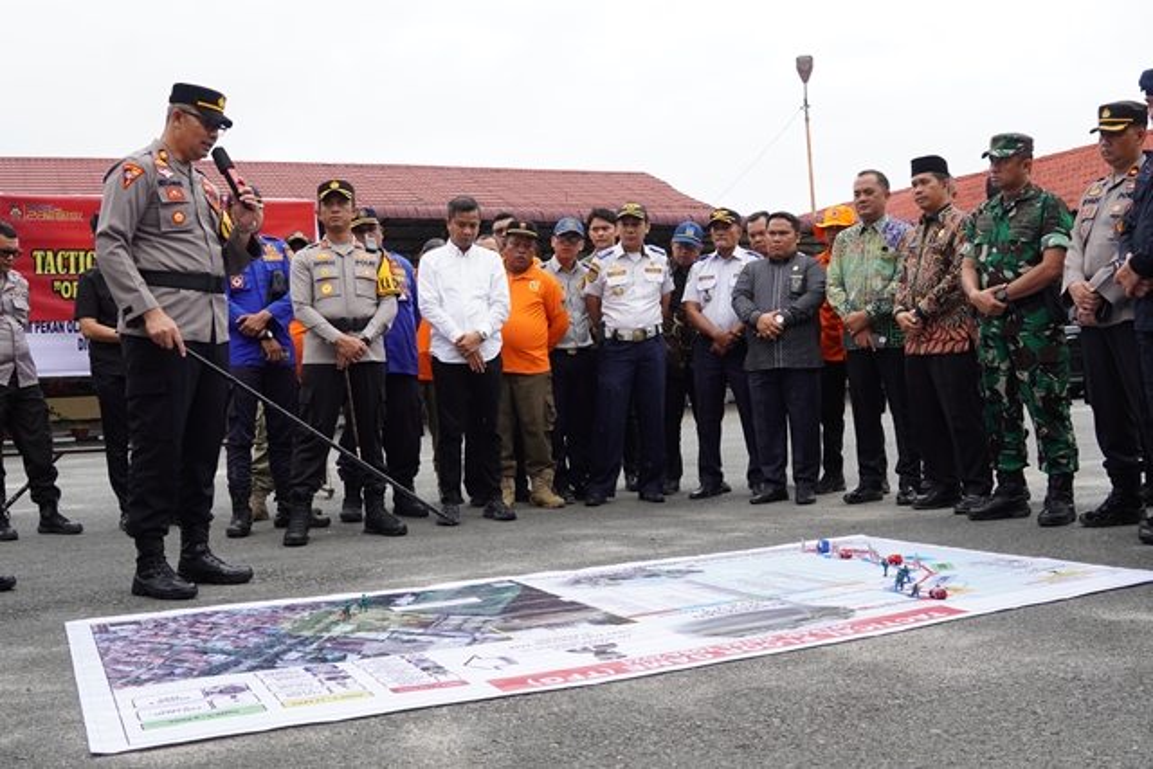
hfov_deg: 53.1
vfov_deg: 36.9
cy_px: 384
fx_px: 1153
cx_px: 576
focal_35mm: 36
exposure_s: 1/400
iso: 400
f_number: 5.6
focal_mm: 24
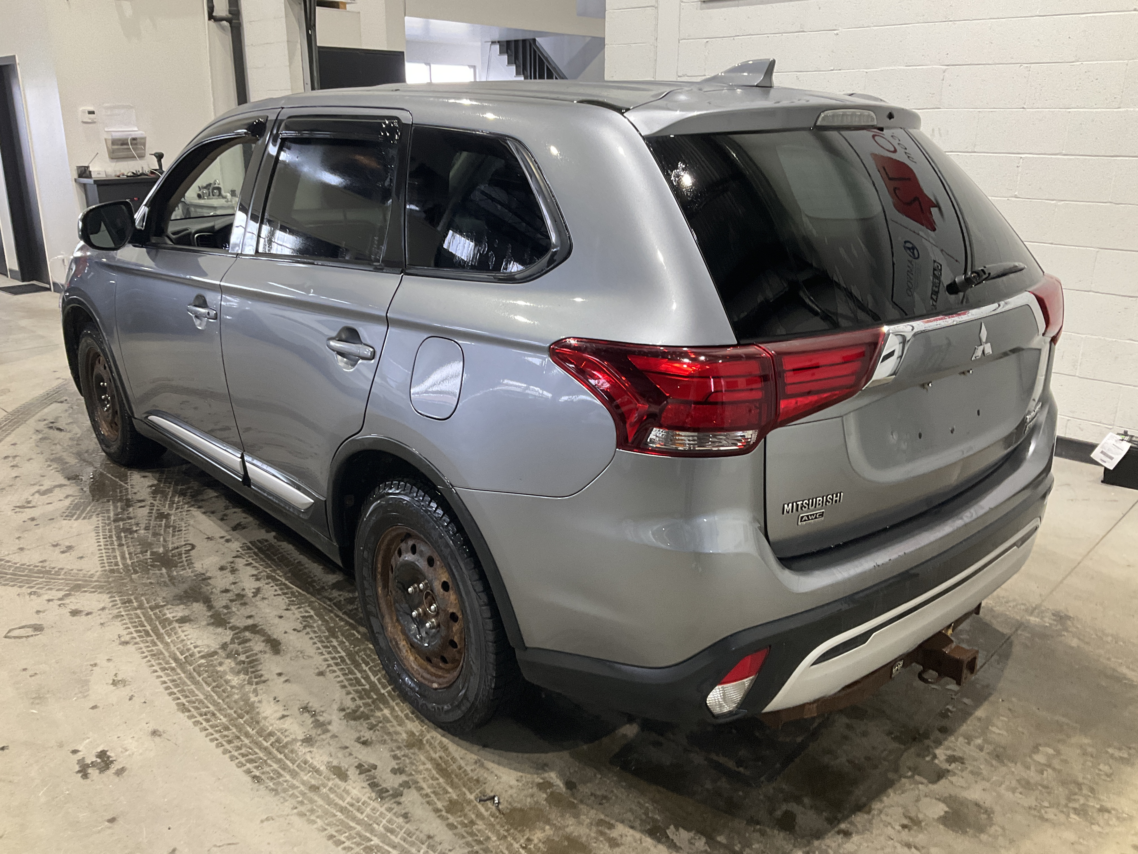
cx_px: 569
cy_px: 427
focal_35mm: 29
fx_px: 953
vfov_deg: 48.2
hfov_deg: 61.7
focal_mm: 3
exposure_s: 1/60
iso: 100
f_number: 1.8
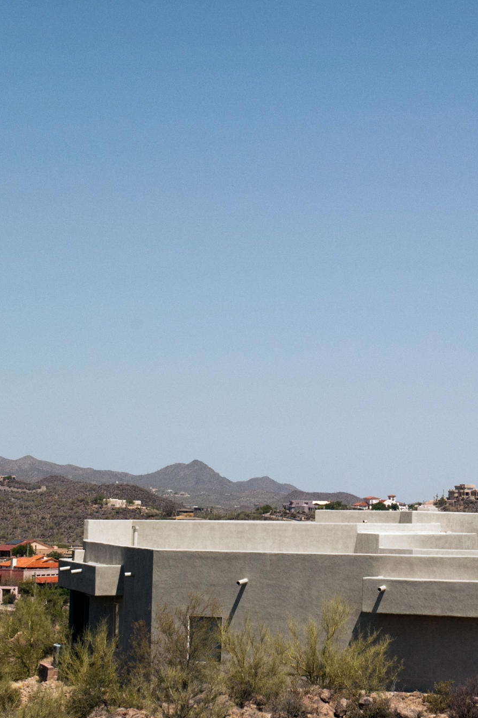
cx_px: 427
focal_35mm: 108
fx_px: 2152
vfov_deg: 18.9
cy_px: 360
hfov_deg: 12.6
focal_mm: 48
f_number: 9
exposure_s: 1/3200
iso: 400
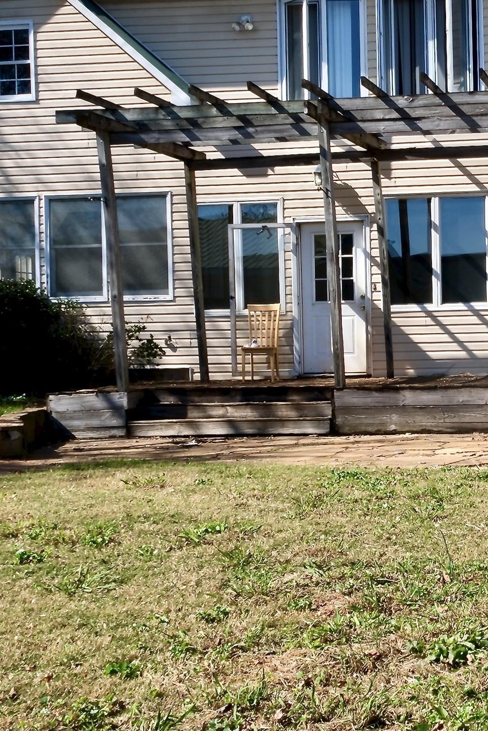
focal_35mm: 57
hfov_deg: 22.7
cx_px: 503
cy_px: 351
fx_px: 1159
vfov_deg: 35.0
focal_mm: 16
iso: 125
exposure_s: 1/27
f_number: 20
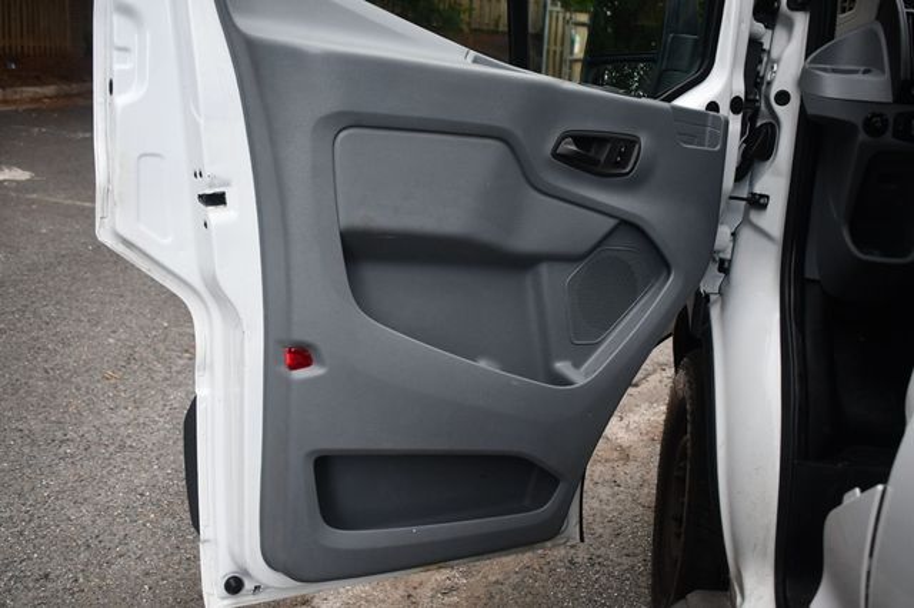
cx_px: 457
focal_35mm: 36
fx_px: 913
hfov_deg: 53.2
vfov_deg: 36.8
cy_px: 304
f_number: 4
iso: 800
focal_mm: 24
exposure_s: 1/200
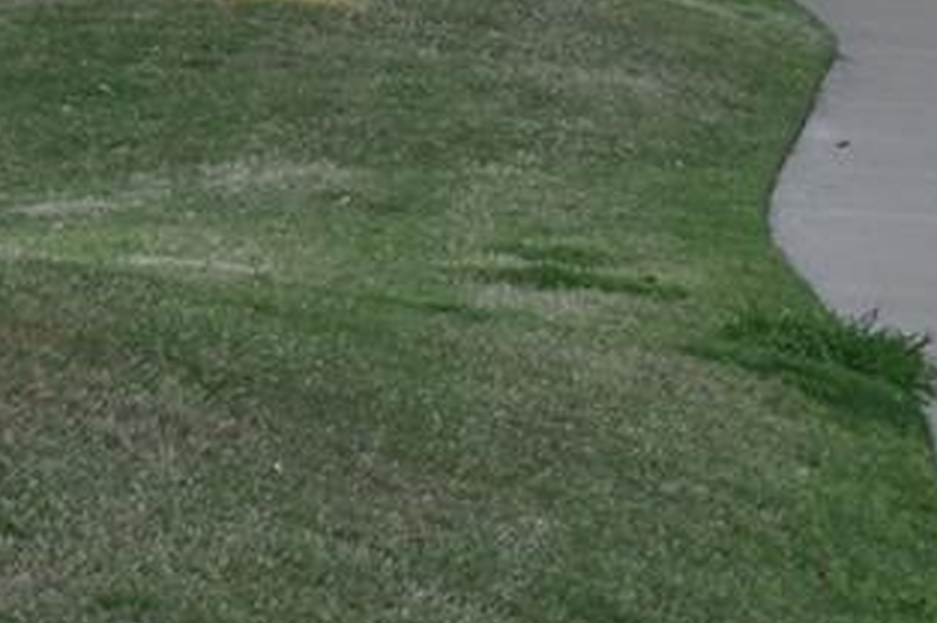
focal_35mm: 265
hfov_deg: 7.8
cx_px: 111
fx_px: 6897
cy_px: -714
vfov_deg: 5.1
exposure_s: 1/400
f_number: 4
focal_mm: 27
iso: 100
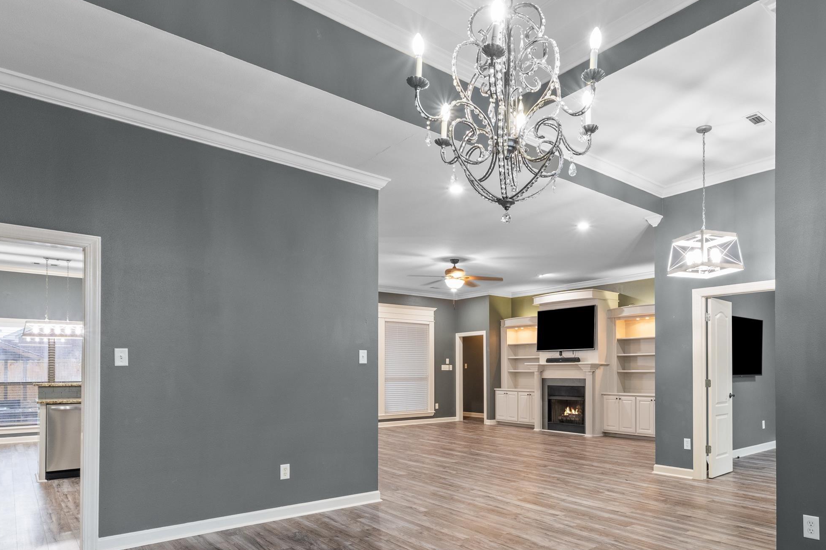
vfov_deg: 54.1
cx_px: 481
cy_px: 363
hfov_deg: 75.5
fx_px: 528
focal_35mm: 23
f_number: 8
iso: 400
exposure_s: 1.3
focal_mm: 10
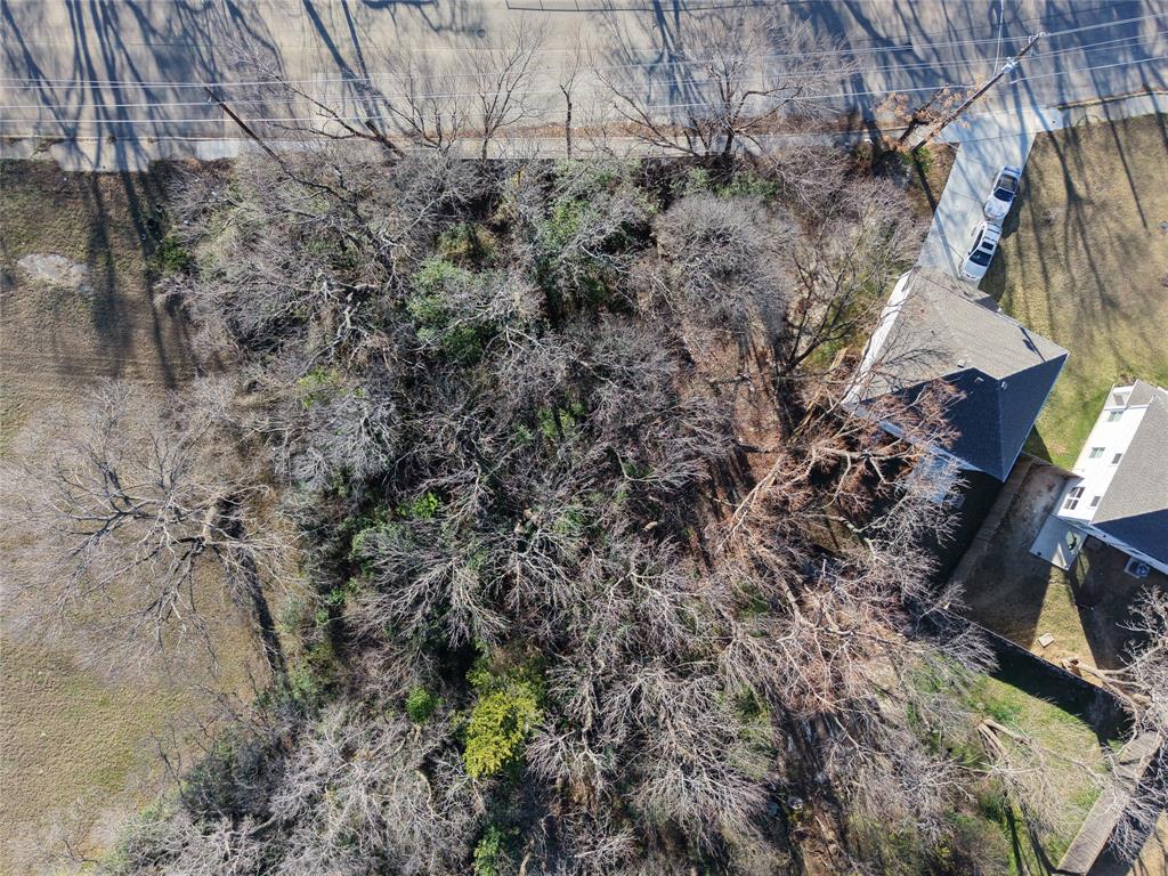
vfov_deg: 56.8
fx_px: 810
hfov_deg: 71.6
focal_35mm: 24
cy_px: 438
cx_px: 584
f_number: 1.8
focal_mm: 8.67
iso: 100
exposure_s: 1/725
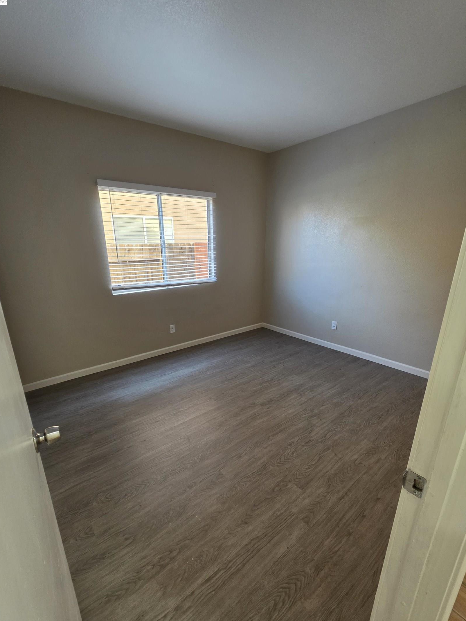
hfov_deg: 85.6
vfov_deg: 102.0
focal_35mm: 14
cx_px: 219
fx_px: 251
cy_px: 327
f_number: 1.9
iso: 200
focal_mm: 2.2
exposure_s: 1/120
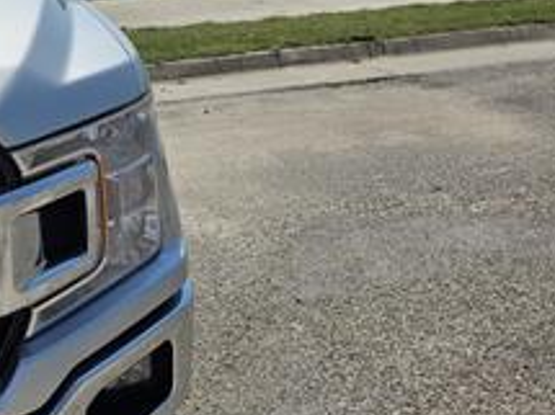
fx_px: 865
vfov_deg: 26.7
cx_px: 26
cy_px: 106
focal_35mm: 54
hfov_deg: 33.2
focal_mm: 6.3
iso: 32
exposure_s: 1/7944
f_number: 1.7
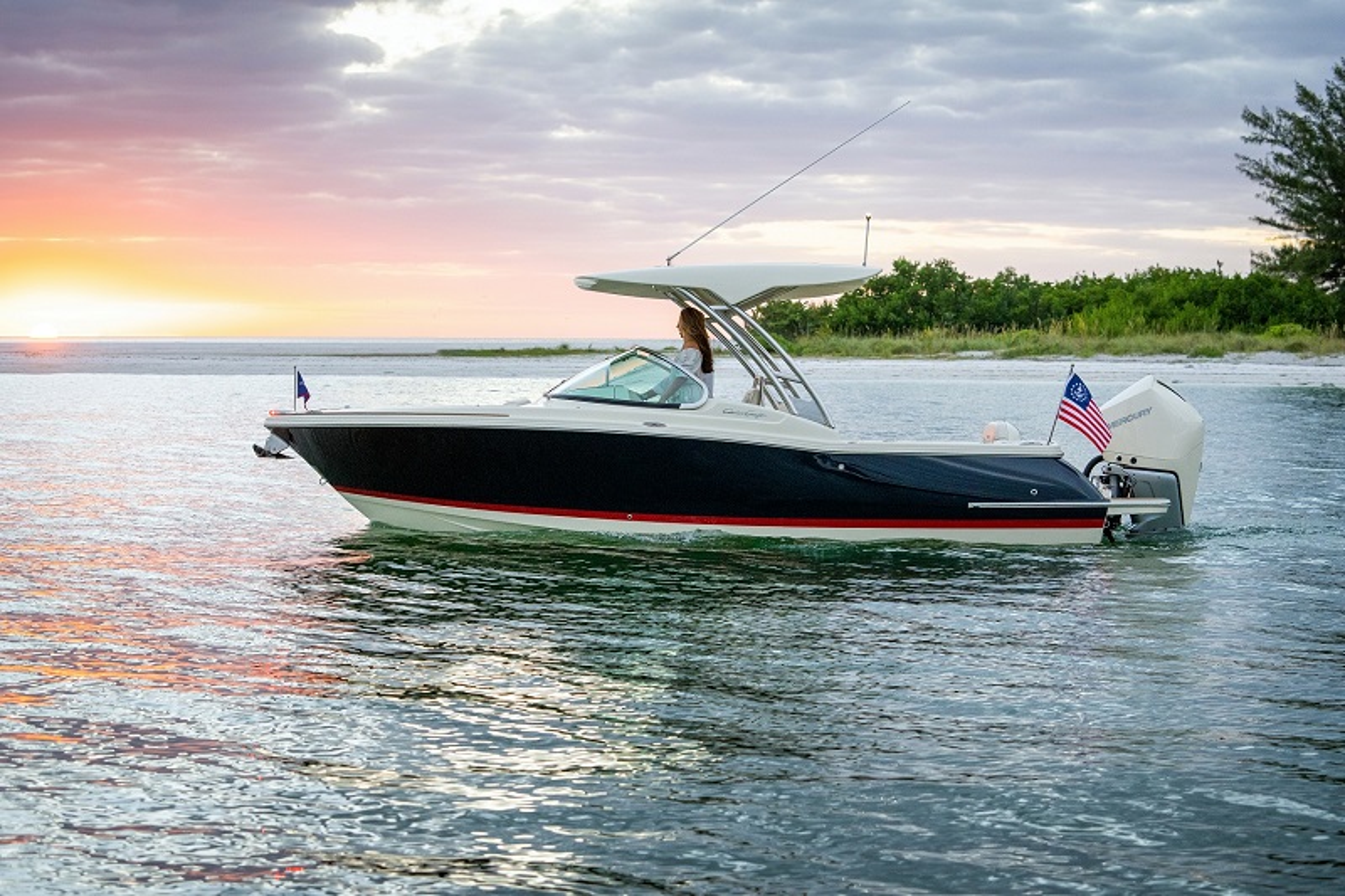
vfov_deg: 19.4
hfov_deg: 28.8
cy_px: 448
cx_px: 672
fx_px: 2615
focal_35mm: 70
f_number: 4.5
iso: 1600
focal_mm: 70
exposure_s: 1/500
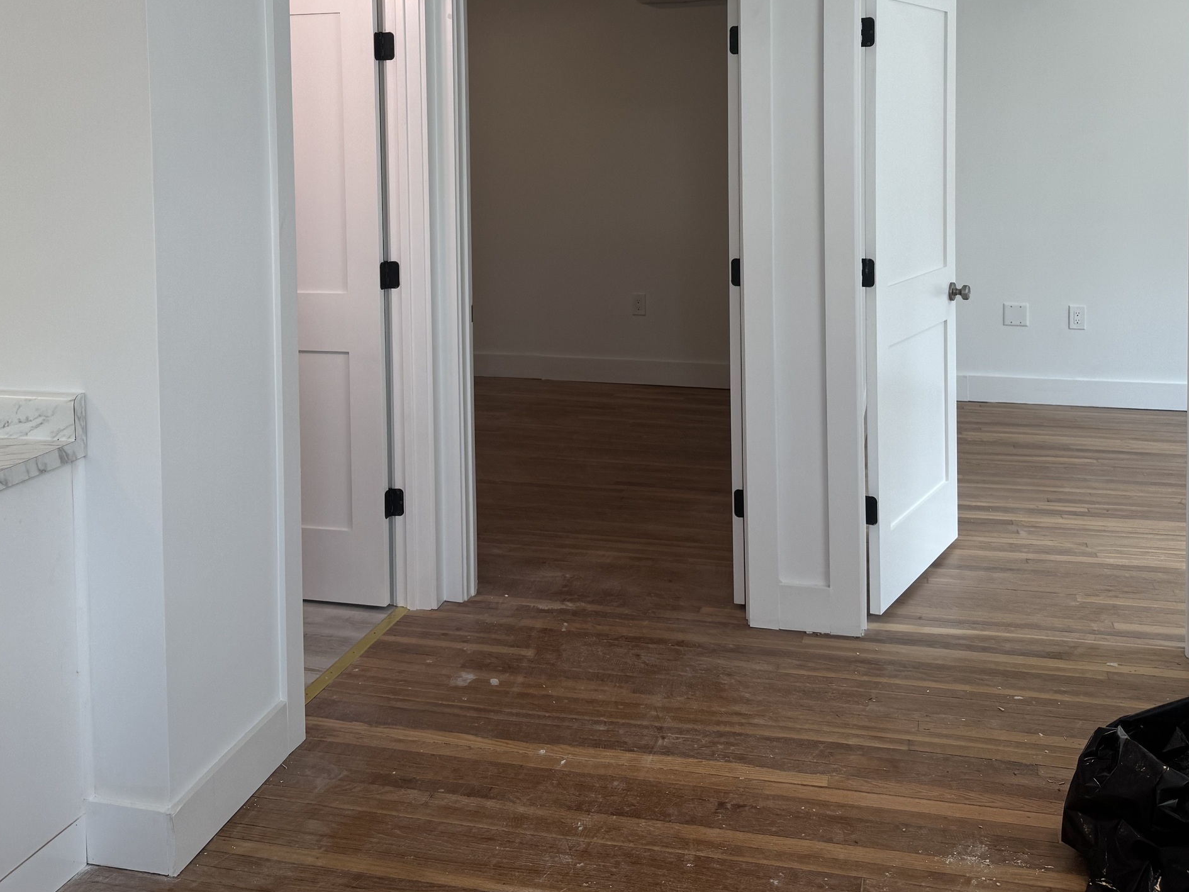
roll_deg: +0.5
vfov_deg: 35.7
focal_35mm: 39
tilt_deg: -3.0
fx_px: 1340
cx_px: 549
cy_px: 184
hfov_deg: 47.8
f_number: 1.78
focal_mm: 6.76
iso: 80
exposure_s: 1/120
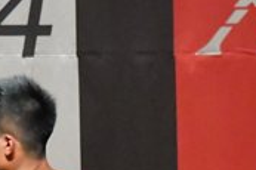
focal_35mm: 1145
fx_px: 8134
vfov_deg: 1.2
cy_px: 346
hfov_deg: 1.8
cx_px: 70
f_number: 5.6
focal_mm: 170
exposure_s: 1/400
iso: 16000
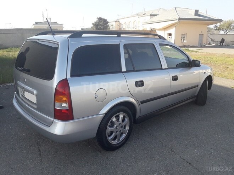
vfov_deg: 49.7
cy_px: 88
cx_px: 117
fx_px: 189
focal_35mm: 28
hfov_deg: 63.4
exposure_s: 1/590
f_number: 1.9
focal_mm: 3.7
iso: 40
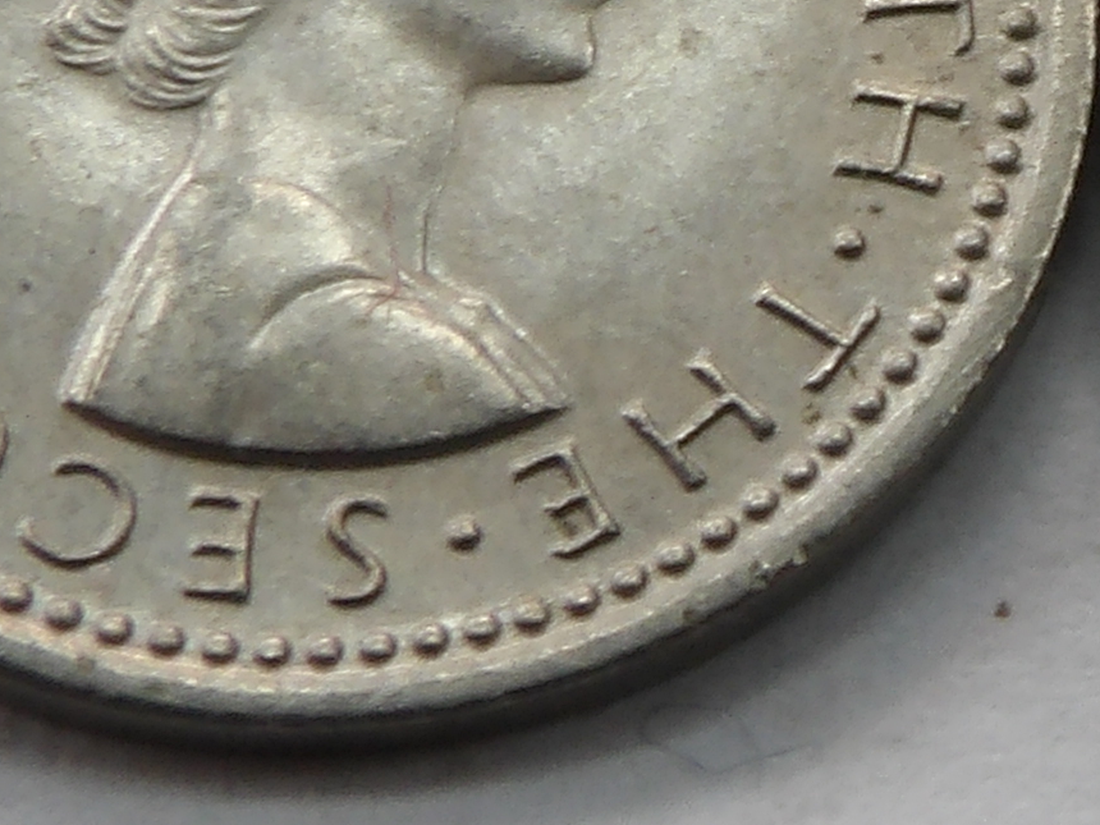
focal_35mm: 205
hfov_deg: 9.4
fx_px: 6514
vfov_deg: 7.2
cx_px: 1531
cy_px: 5
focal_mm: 6.2
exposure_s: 1/42
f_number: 4.5
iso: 100
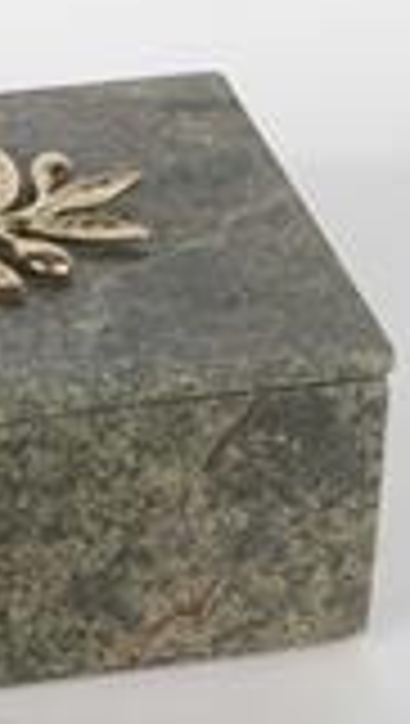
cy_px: 351
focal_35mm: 195
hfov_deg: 6.2
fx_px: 3755
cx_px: -113
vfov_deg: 11.0
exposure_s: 1/100
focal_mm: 50
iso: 100
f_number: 18
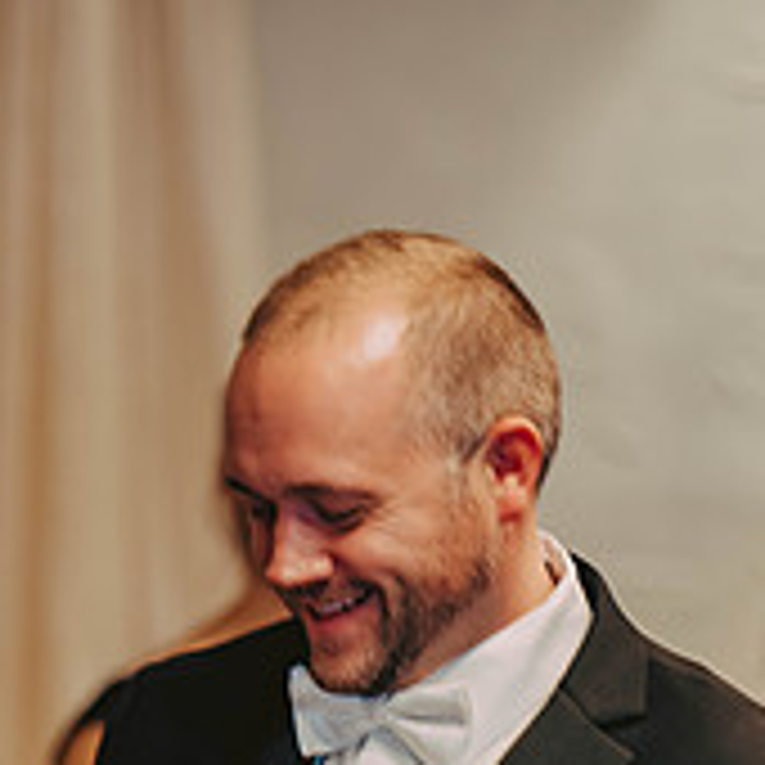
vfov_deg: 6.0
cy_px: 760
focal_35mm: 292
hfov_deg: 6.0
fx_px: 7301
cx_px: 288
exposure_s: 1/60
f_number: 3.2
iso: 500
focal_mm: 130
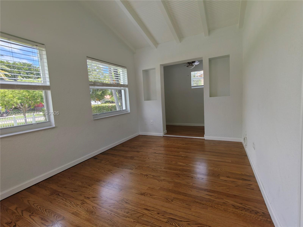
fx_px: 140
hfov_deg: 94.5
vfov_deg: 78.1
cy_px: 114
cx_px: 152
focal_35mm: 16
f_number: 2
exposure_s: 1/164
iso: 50
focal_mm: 2.31
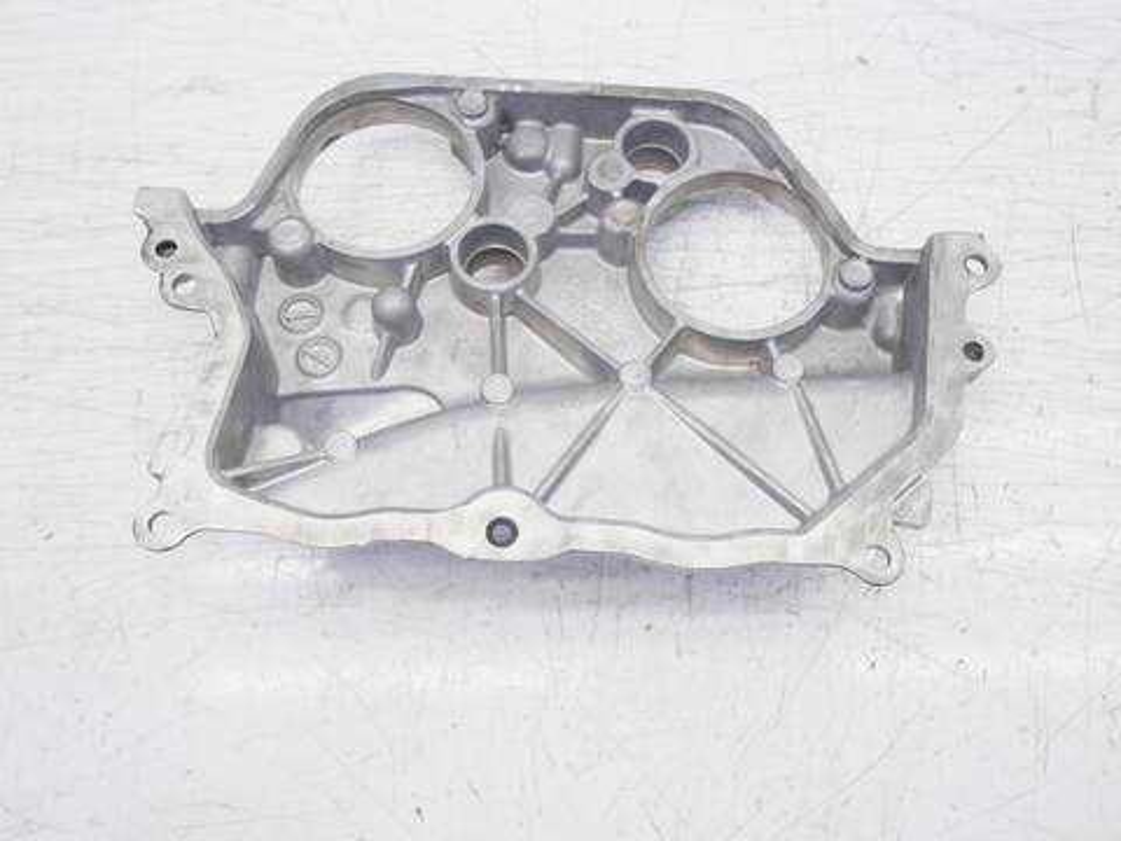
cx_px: 560
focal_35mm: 32
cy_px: 420
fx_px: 1036
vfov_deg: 44.2
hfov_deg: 56.8
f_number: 4
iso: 200
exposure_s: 1/80
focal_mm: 16
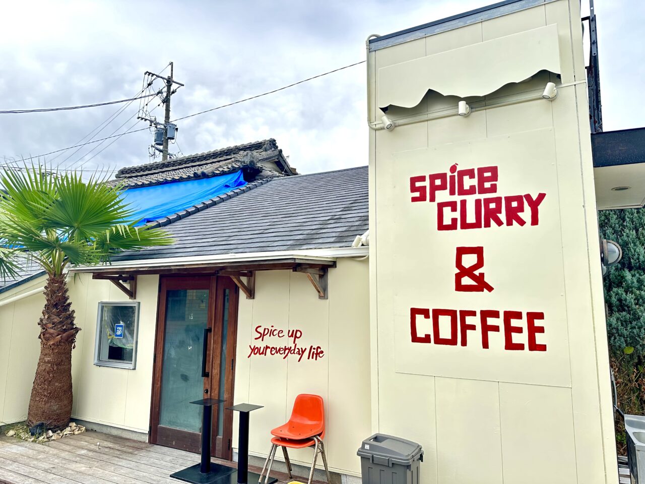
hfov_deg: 71.6
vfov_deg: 56.8
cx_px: 322
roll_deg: -0.4
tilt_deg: +9.1
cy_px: 242
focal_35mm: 24
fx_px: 447
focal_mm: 6.86
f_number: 1.78
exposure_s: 1/962
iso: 80
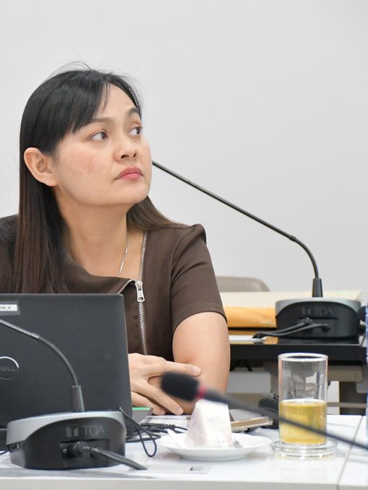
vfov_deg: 8.7
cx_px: 92
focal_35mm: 228
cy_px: 246
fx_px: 3230
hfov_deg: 6.5
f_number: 5.6
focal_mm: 105
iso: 7200
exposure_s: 1/125
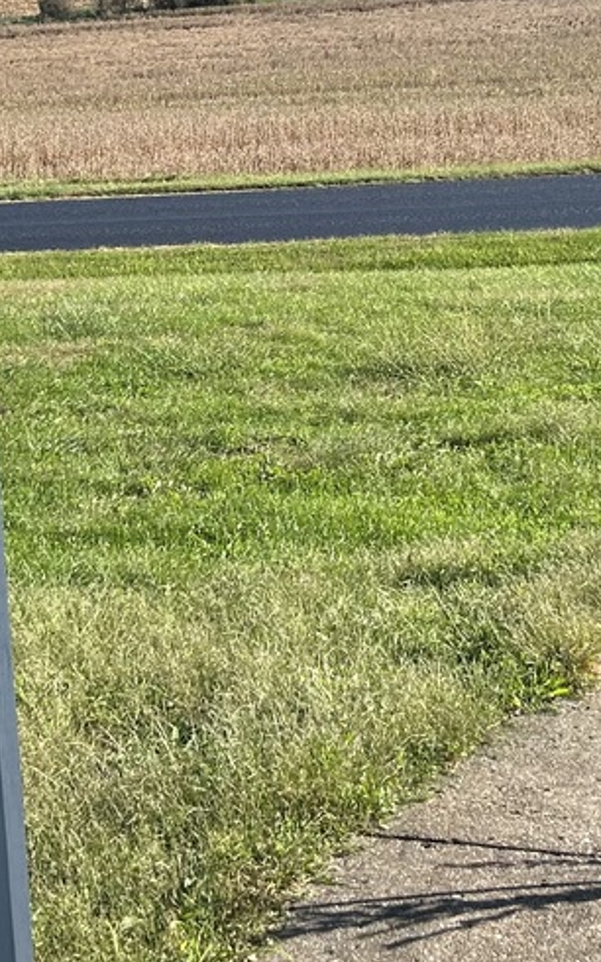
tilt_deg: -10.7
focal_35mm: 81
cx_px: 299
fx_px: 2124
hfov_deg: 16.1
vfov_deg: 25.4
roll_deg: +4.0
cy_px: 298
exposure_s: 1/2165
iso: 50
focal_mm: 5.7
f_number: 1.5
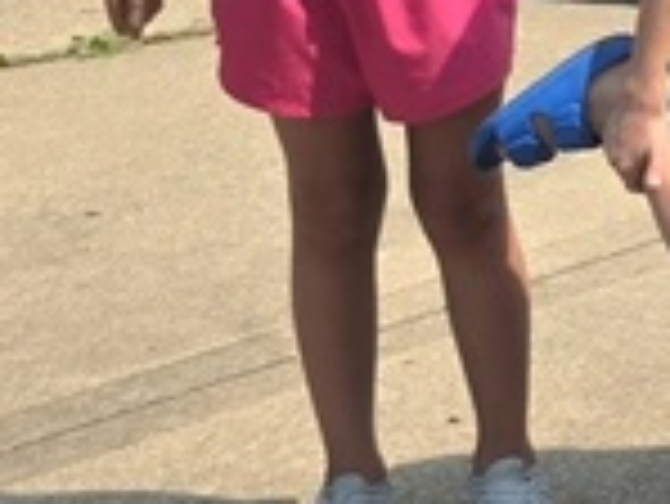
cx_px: 2244
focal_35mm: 158
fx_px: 3061
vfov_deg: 8.8
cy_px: -558
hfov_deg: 9.0
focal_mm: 6.3
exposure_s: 1/5000
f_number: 1.7
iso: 80
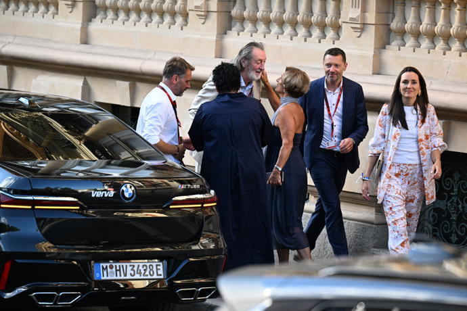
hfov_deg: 10.3
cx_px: 234
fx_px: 2594
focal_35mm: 200
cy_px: 156
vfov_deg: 6.9
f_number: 4
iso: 2500
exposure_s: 1/2500
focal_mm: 200
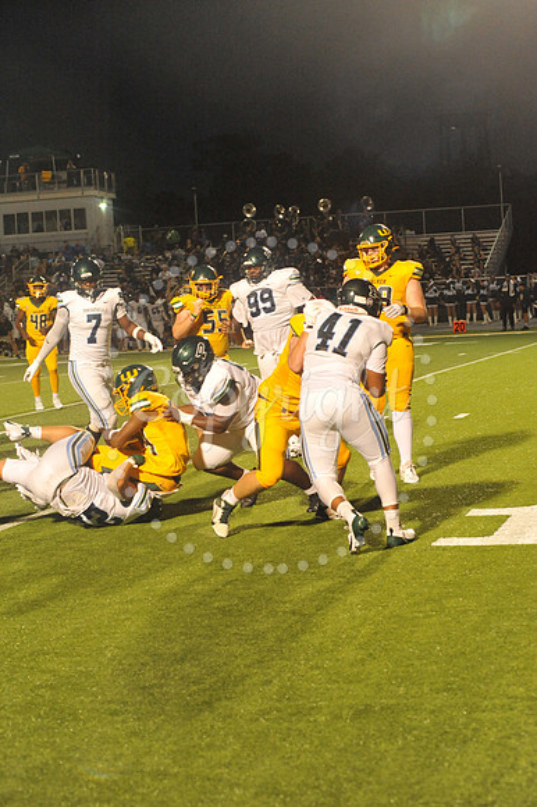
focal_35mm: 80
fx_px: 1792
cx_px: 268
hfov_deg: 17.0
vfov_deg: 25.4
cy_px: 404
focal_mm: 80
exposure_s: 1/250
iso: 6400
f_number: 5
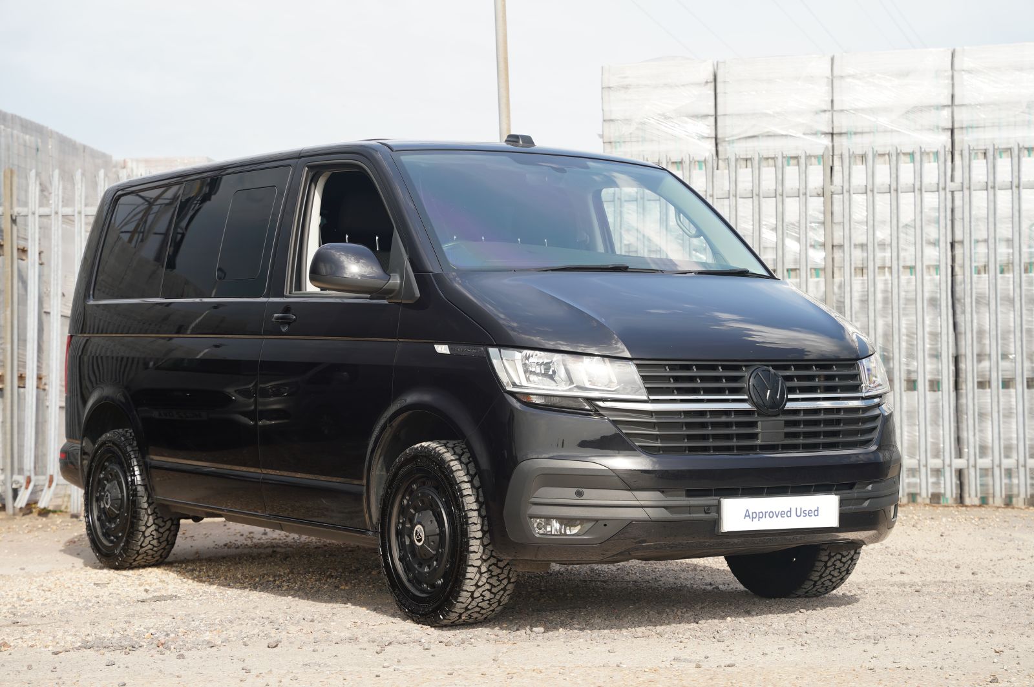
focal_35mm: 68
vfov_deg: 20.1
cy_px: 344
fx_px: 1940
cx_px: 517
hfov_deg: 29.8
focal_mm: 67.6
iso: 100
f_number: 4.5
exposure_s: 1/200
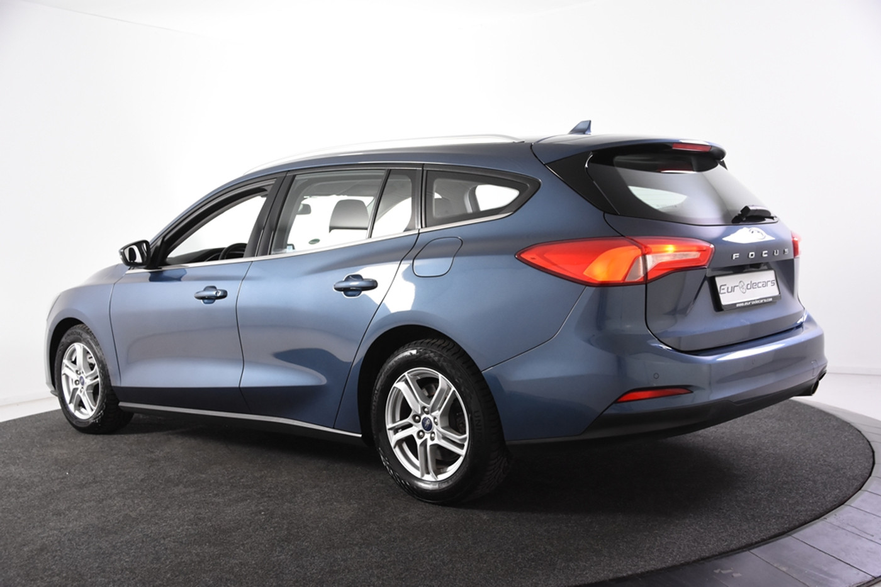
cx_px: 440
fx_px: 954
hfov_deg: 49.6
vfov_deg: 34.2
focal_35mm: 39
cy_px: 294
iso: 1600
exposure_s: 1/80
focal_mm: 26
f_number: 4.5
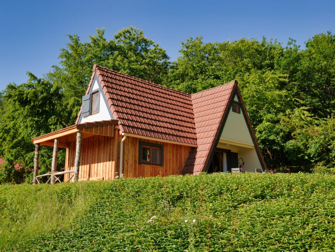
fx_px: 348
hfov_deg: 51.4
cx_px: 168
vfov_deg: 39.7
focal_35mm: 36
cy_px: 126
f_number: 4.5
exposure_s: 1/500
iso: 100
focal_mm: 18
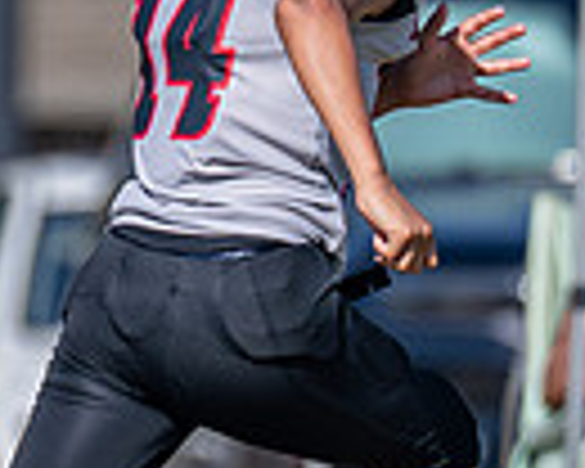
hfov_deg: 0.9
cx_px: -100
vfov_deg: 0.7
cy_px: 20
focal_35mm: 2134
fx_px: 36948
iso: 100
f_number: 2.8
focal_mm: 200
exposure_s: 1/2000
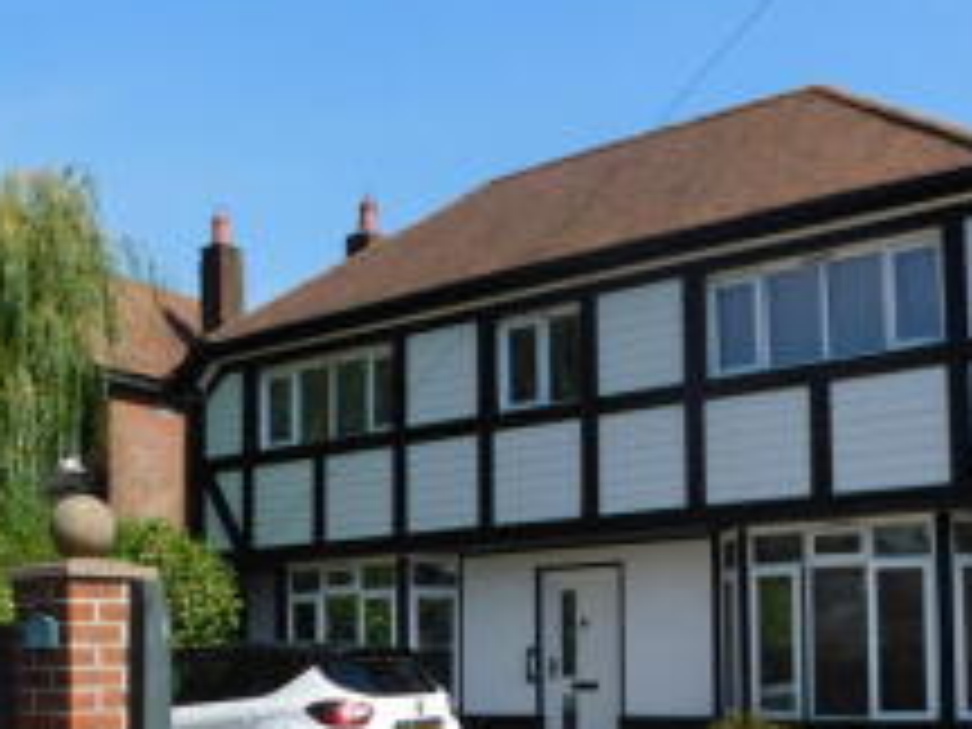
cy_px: 619
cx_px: 506
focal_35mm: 45
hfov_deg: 42.1
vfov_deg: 31.1
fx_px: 1264
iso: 125
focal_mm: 4
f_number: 6
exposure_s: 1/500
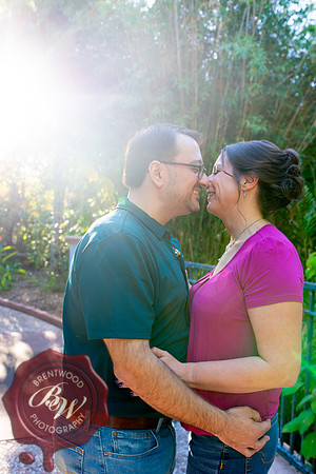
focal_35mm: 35
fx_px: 461
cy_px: 237
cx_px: 158
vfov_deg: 54.4
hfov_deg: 37.9
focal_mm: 35
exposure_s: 1/100
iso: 320
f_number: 4.5
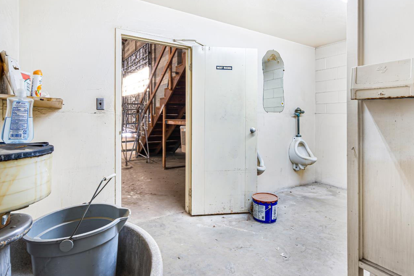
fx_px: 218
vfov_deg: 64.4
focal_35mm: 19
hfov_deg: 86.9
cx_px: 216
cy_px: 123
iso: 1250
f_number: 11
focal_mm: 16
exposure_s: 1/2
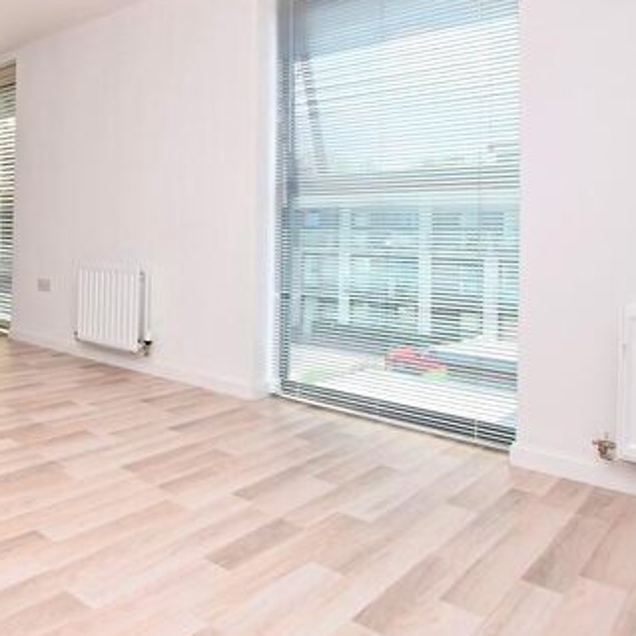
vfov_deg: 56.1
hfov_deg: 48.4
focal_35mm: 28
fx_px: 582
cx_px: 16
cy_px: 214
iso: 100
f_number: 6.3
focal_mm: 10
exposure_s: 1/160
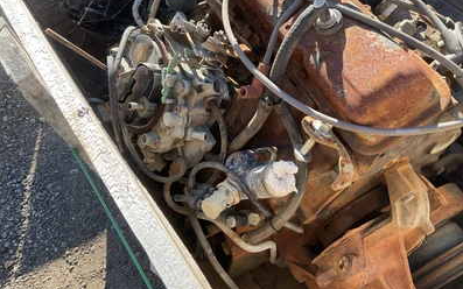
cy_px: 124
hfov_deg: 61.2
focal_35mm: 31
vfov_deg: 40.5
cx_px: 231
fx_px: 391
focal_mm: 3
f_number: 1.8
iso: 25
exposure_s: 1/265
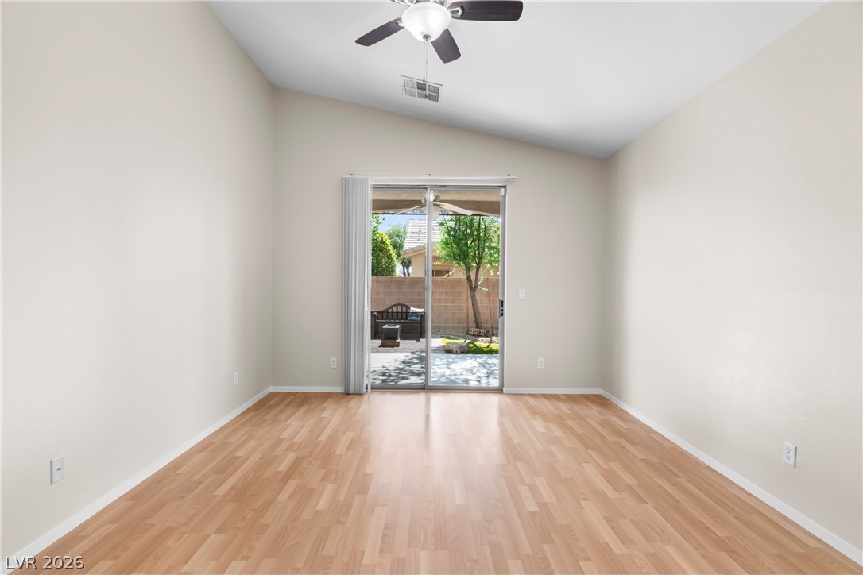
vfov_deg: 70.4
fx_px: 407
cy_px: 288
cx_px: 432
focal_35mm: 17
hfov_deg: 93.3
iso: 400
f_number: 8
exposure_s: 1/10
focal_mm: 17
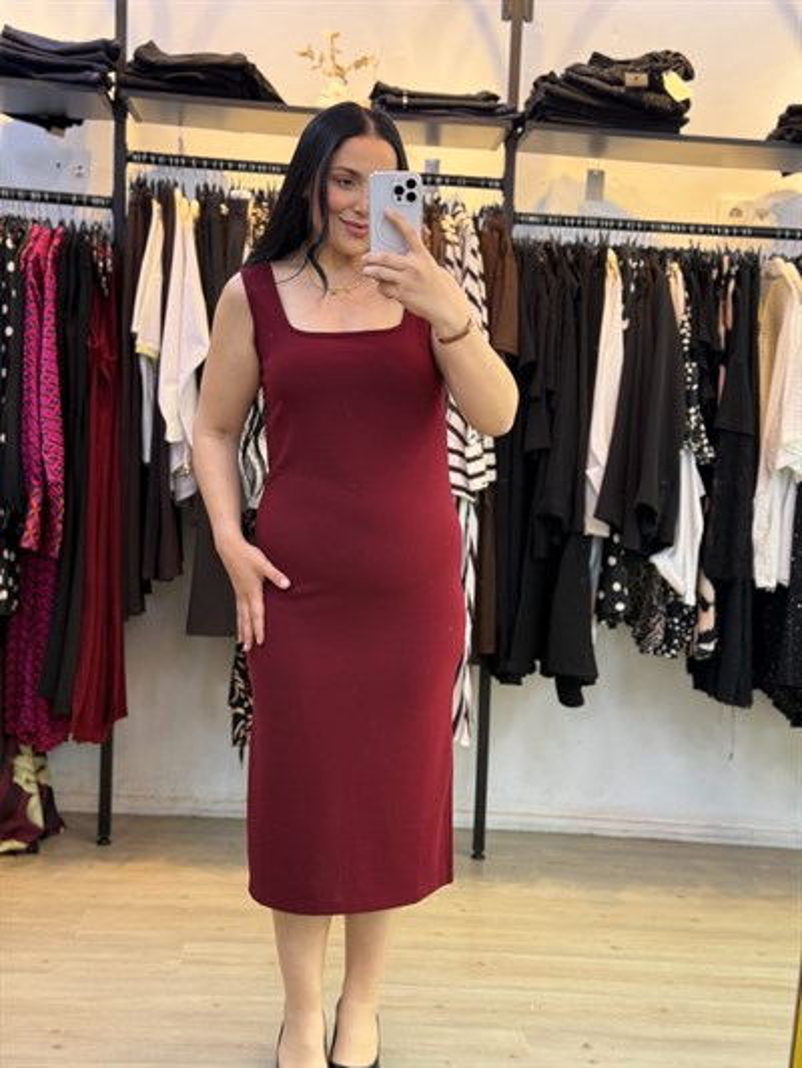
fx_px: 1482
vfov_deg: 39.6
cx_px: 401
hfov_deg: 30.3
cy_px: 534
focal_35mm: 48
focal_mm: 6.76
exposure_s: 1/50
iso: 64
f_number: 1.78
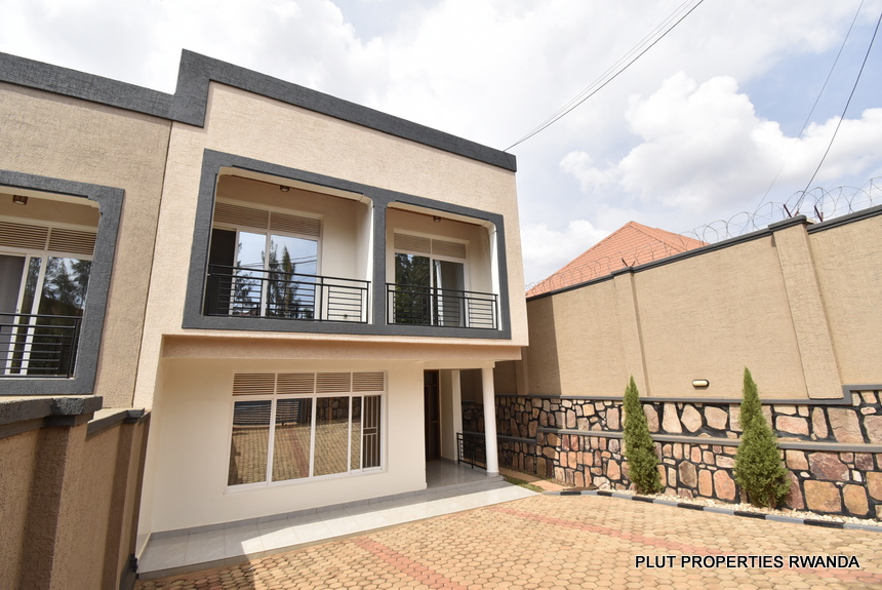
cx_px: 441
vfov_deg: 77.4
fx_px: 368
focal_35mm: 15
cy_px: 295
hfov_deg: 100.3
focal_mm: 10
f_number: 8
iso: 500
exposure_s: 1/1000
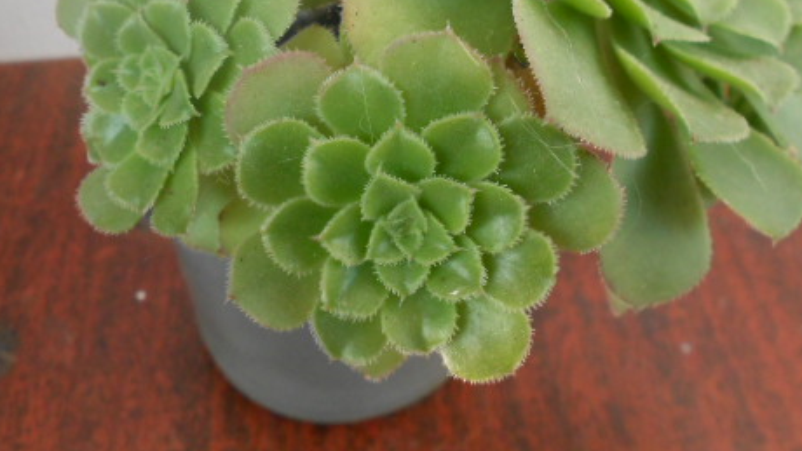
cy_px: 35
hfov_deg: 46.4
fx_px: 936
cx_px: 410
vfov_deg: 26.1
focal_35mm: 44
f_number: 3.4
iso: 250
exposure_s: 1/30
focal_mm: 5.3
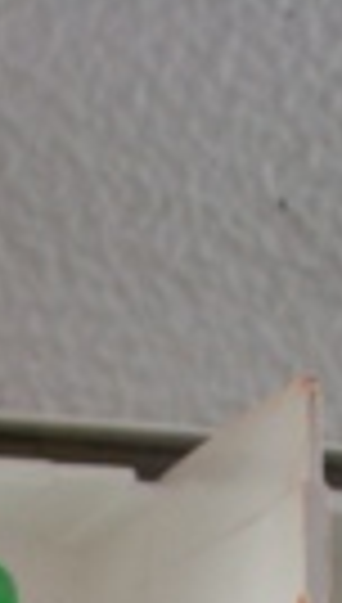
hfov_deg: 7.6
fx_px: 2579
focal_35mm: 161
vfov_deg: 12.3
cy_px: 1071
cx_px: 180
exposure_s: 1/337
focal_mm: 5.7
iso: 80
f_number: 2.9
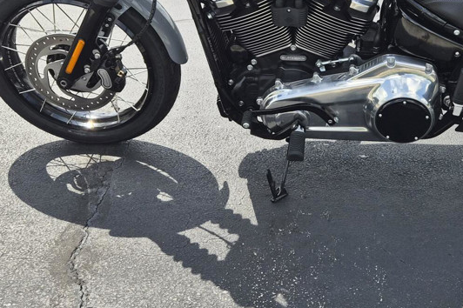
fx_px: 617
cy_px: 40
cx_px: 339
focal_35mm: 48
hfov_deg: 40.2
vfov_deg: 27.2
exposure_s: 1/4128
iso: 80
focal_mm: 5.4
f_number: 1.8
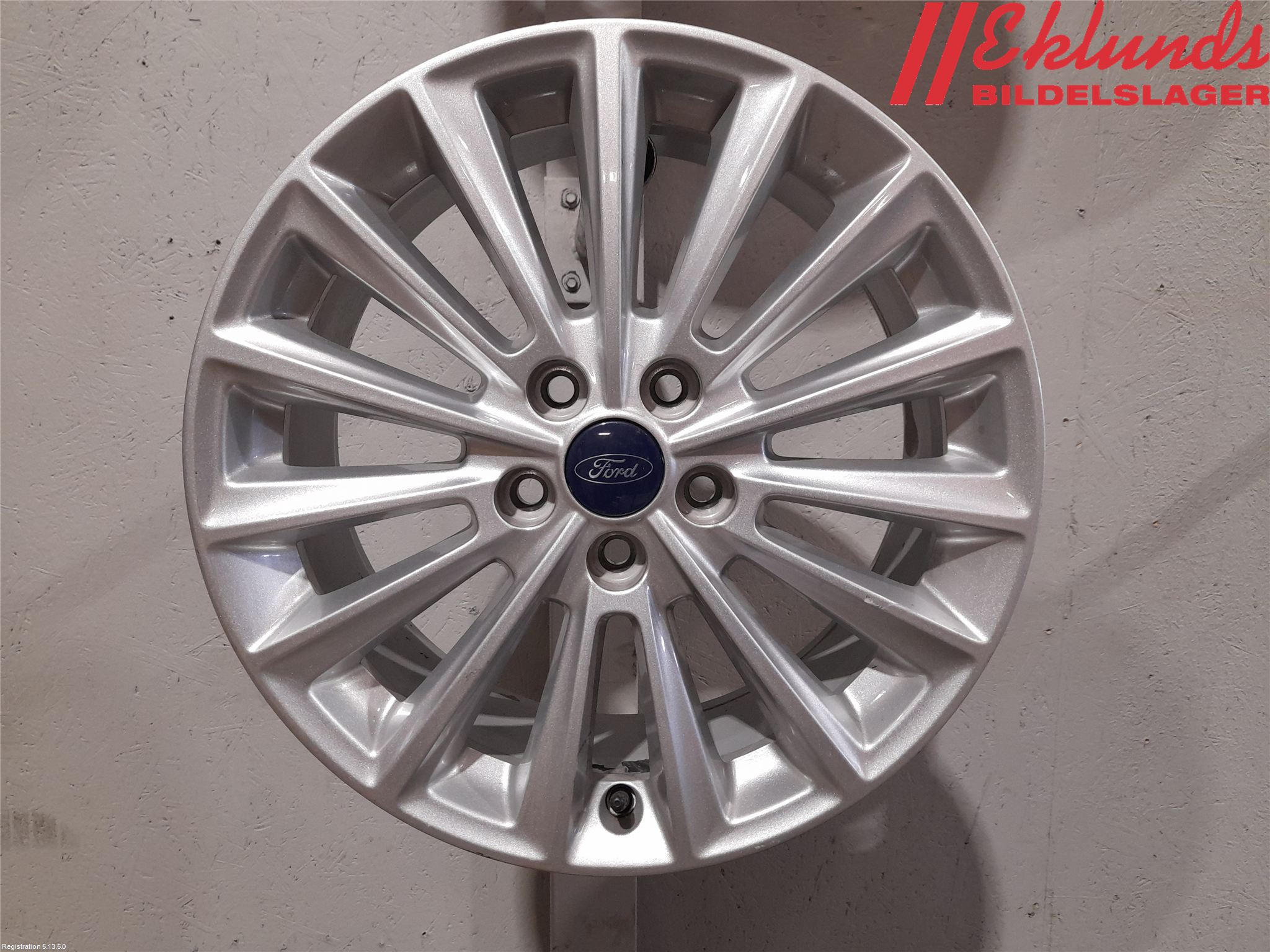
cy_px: 476
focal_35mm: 25
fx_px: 917
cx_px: 635
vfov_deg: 54.9
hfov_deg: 69.4
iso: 200
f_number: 2
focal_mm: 4.6
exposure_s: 1/50
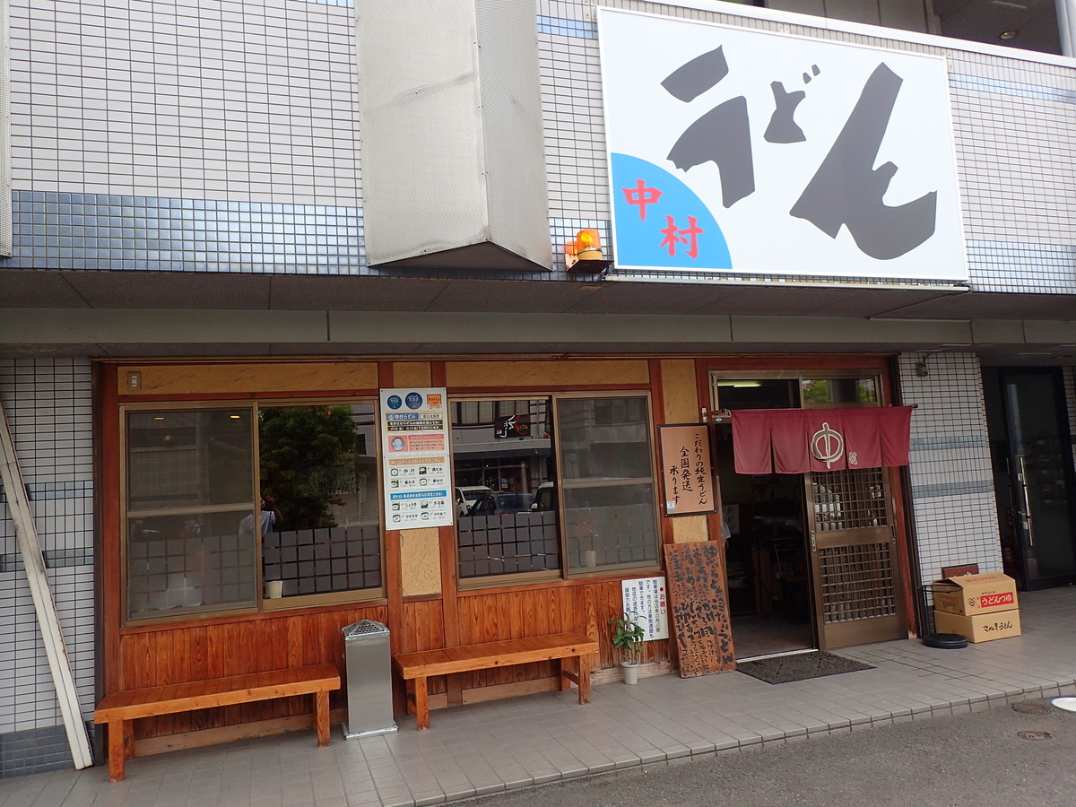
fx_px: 777
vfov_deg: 54.9
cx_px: 538
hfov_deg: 69.4
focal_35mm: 25
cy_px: 404
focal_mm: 4.5
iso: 100
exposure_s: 1/320
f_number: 2.8
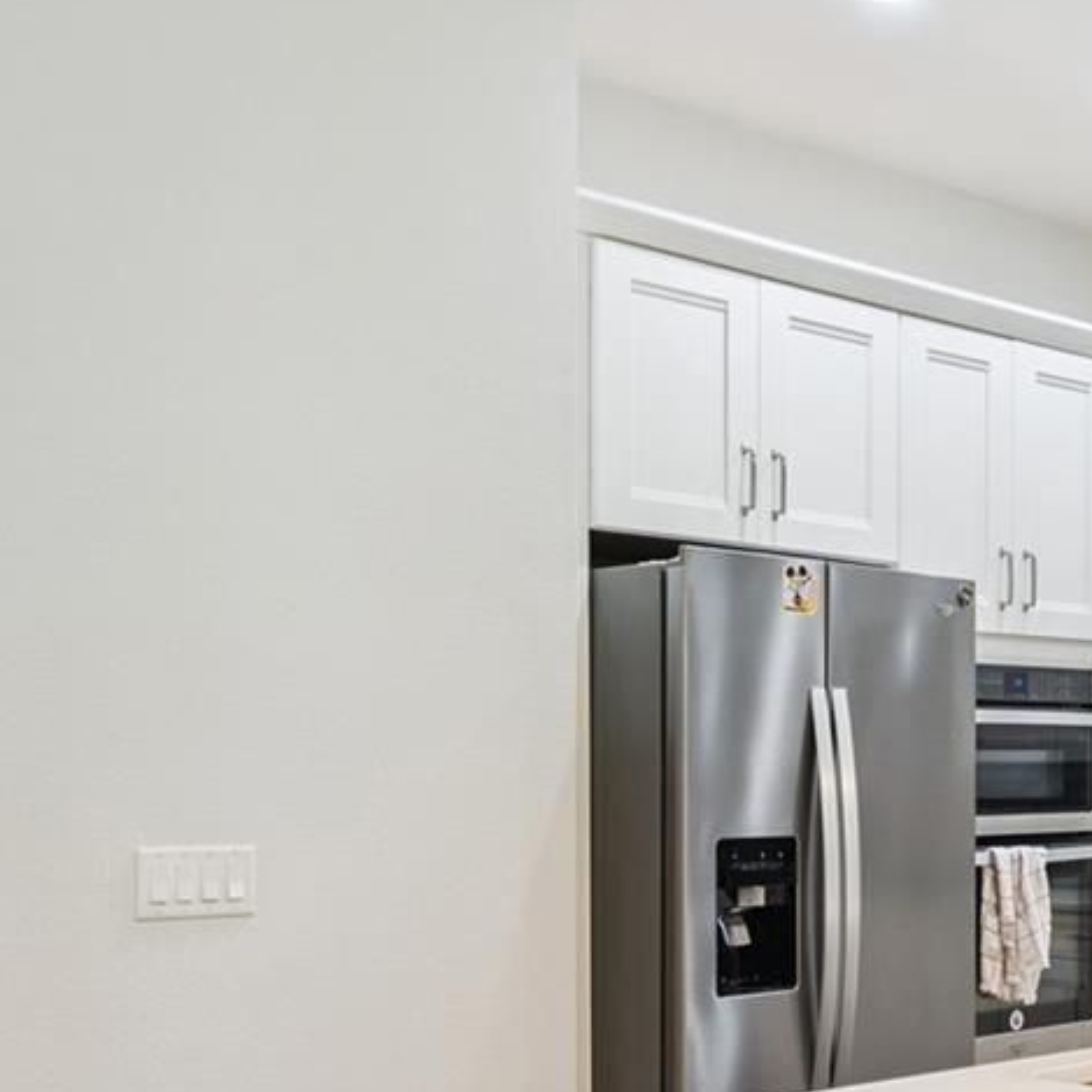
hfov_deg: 28.3
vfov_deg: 29.1
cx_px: 1004
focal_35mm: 58
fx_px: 2070
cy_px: 815
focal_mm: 20
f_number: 9
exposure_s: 1/40
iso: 400
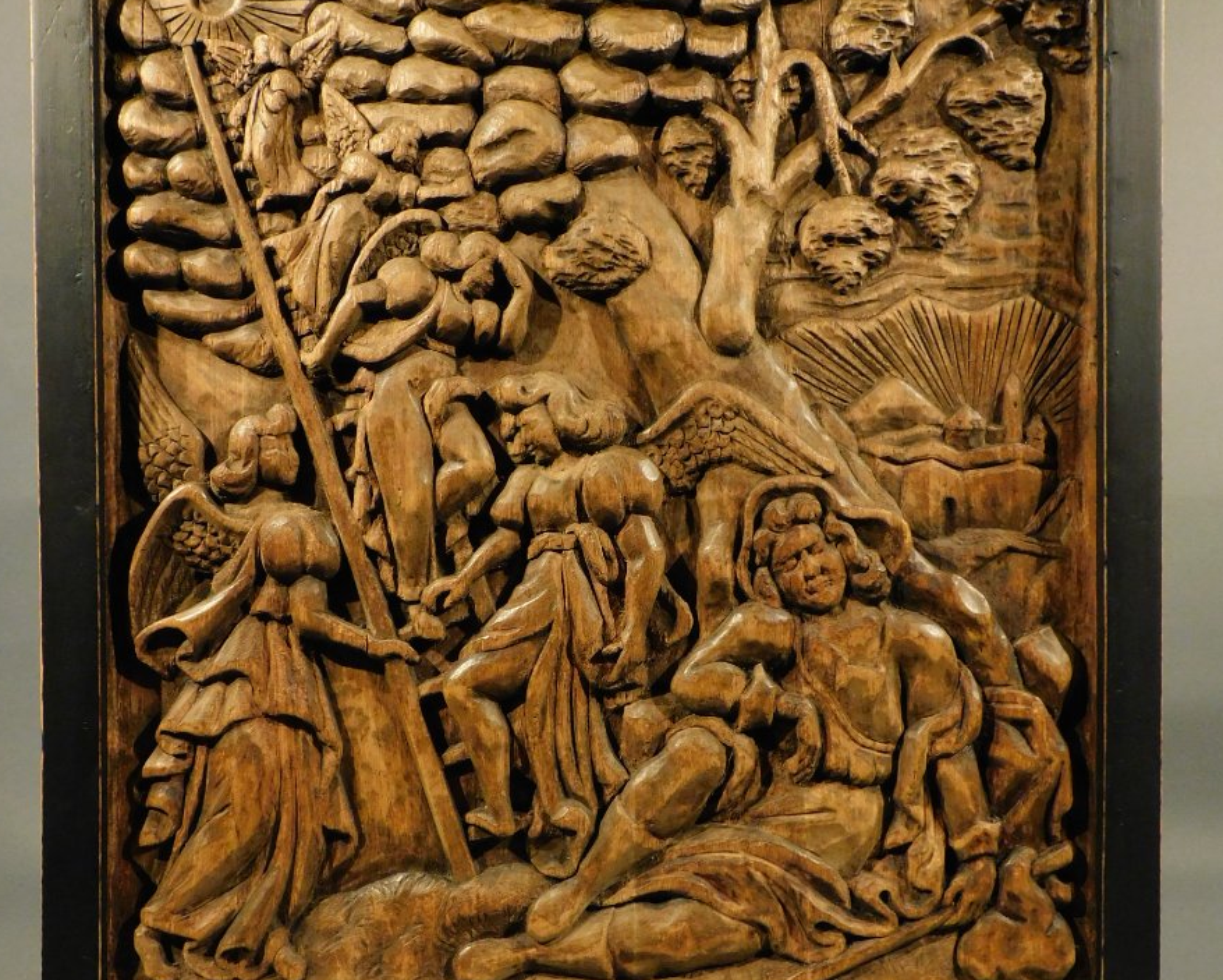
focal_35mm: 32
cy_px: 580
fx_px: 1159
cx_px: 609
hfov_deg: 55.6
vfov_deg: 45.6
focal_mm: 4.3
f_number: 3.3
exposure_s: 1/30
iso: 400
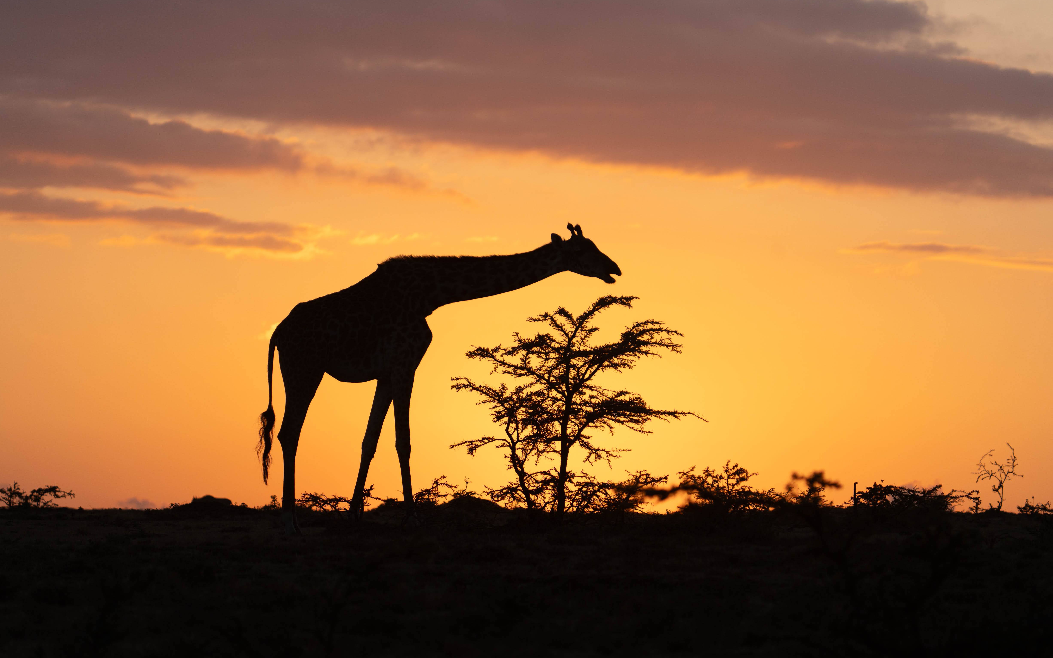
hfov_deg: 9.5
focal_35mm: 221
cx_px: 526
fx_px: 6342
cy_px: 307
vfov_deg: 5.9
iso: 400
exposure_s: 1/1000
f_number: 5.6
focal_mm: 200
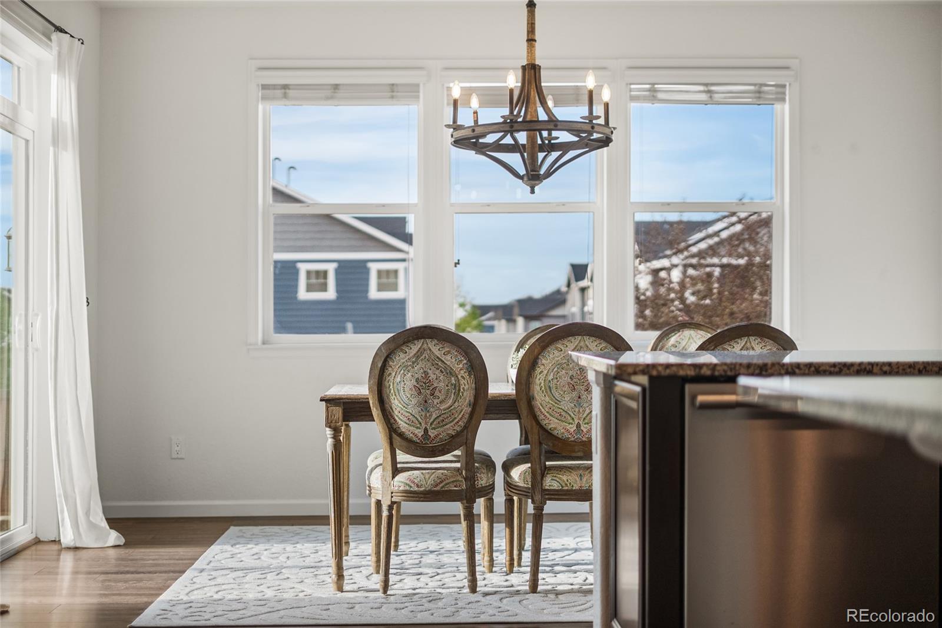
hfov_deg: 39.6
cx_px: 471
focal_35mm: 50
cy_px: 314
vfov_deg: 27.0
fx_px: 1308
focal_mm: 50
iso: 200
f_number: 1.8
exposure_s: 1/6400
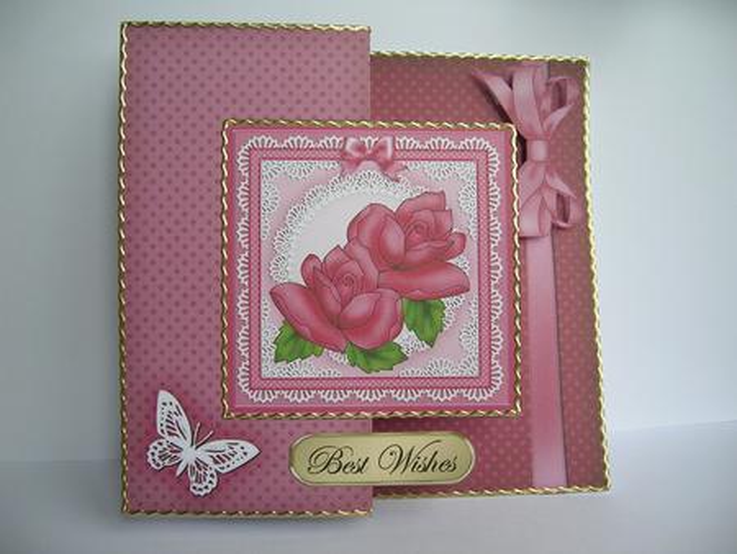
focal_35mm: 35
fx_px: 746
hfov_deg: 52.6
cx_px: 368
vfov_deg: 40.7
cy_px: 277
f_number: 2.8
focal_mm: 5.4
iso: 50
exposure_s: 1/121
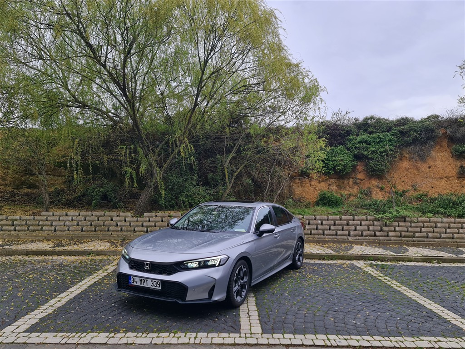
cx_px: 232
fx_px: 336
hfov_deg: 69.4
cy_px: 174
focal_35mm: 25
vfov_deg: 54.9
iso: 50
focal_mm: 7
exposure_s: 1/127
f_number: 1.8
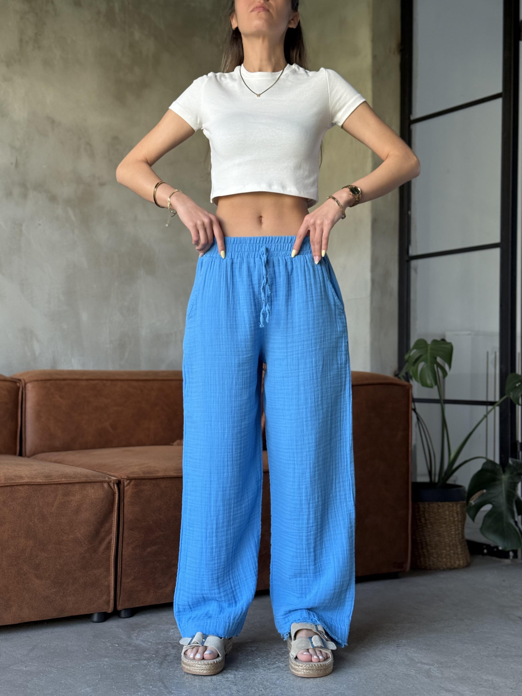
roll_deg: -0.7
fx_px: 965
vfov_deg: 39.7
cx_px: 261
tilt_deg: +1.7
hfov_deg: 30.3
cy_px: 348
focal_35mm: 48
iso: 160
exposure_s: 1/60
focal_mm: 6.76
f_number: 1.78
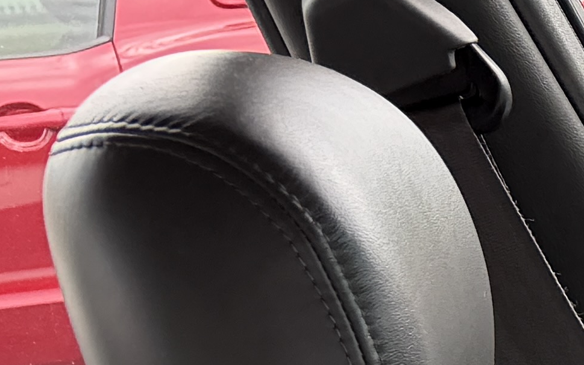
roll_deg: +2.7
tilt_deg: -28.9
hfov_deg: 10.4
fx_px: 2387
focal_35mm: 150
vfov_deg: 7.5
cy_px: 1148
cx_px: 1689
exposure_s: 1/416
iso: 100
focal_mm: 6.76
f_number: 1.78
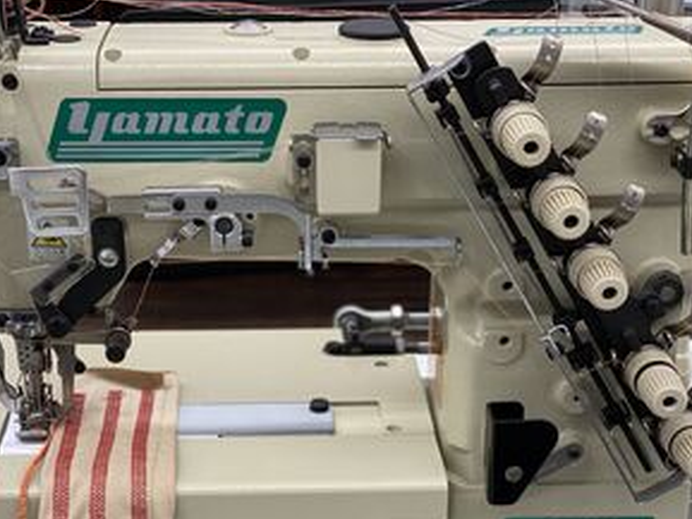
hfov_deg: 27.0
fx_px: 1440
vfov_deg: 20.4
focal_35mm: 72
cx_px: 314
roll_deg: -0.8
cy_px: 347
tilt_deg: -23.4
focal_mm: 6
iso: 100
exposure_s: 1/100
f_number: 2
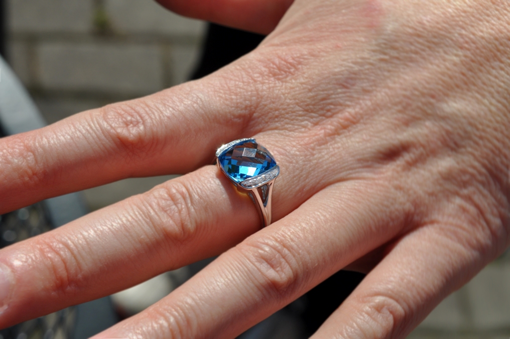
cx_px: 255
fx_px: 849
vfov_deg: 22.6
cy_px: 170
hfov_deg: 33.4
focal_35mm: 60
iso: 200
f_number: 11
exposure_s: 1/500
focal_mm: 40
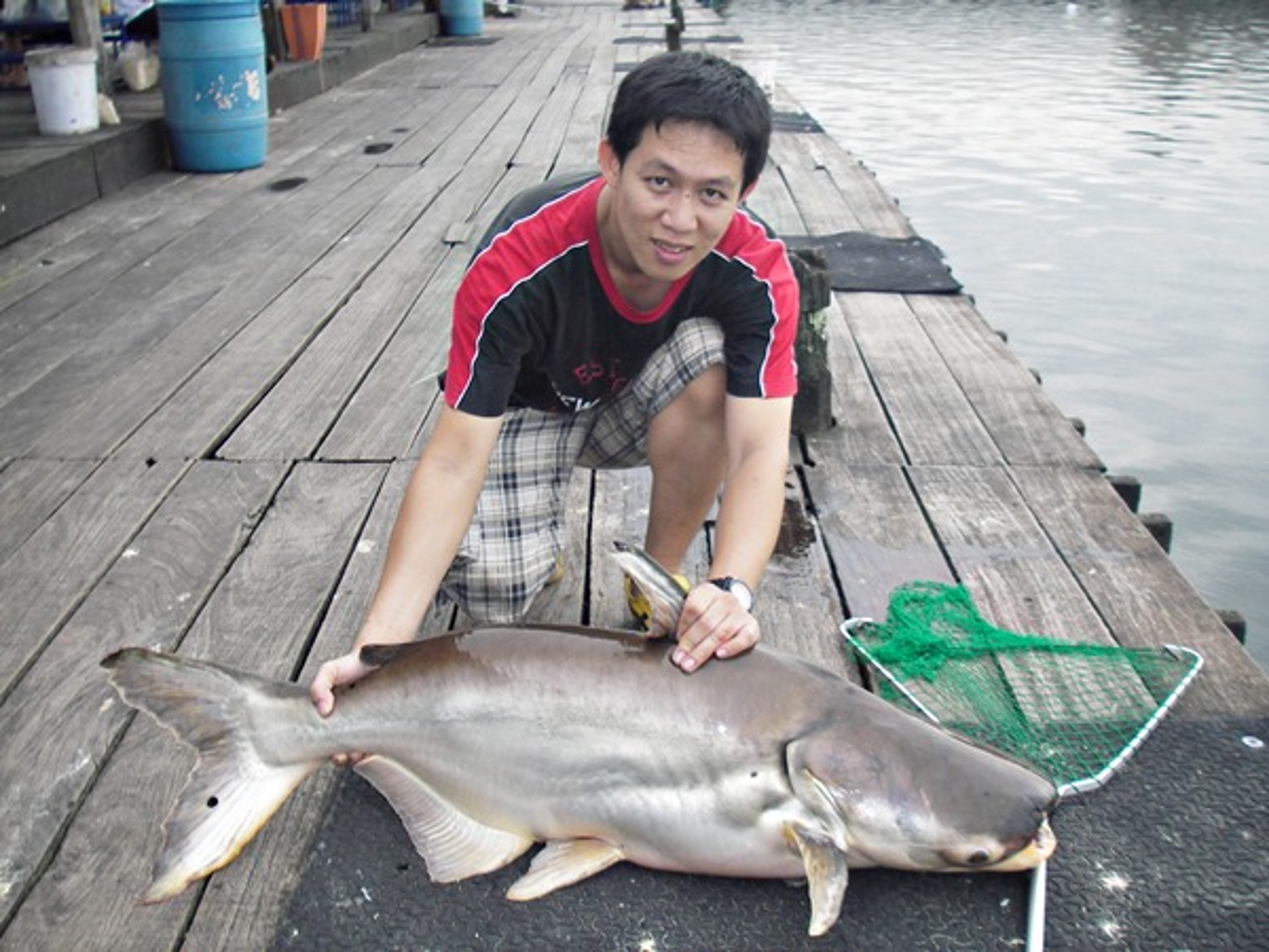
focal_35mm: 38
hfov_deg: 49.0
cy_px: 476
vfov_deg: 37.7
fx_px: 1393
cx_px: 634
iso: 50
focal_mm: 6.3
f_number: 3.3
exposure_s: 1/100
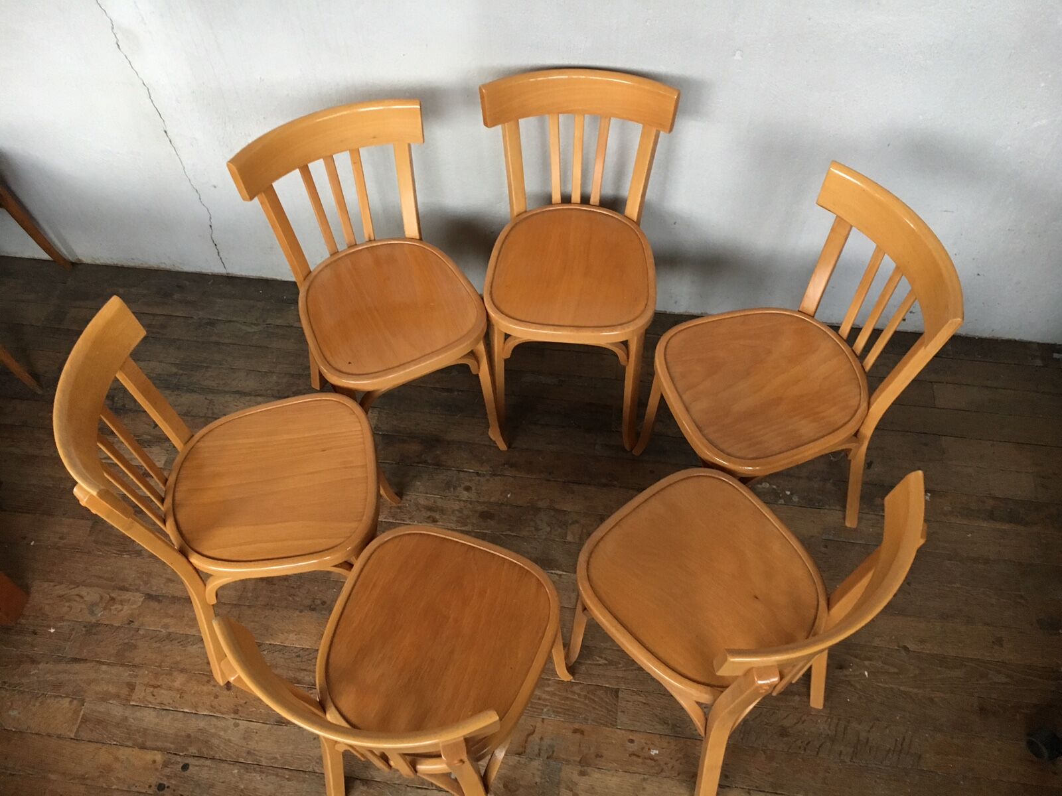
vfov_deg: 48.2
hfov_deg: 61.7
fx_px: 890
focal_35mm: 29
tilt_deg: -56.1
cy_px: 398
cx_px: 531
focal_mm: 4.15
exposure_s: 1/33
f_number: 2.2
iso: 200
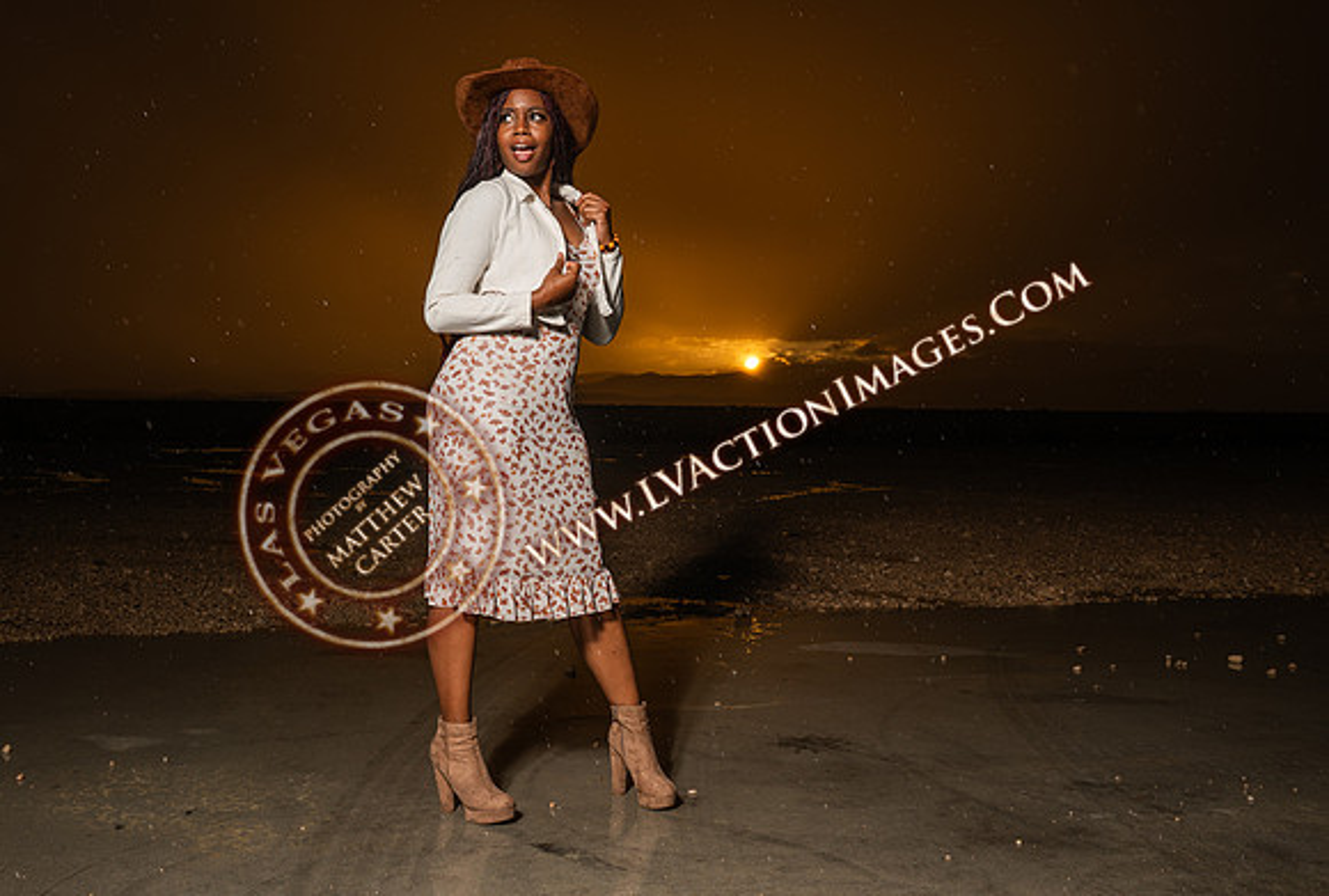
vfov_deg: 38.2
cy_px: 441
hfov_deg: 54.3
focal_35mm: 35
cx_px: 612
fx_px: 1293
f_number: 7.1
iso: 100
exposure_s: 1/160
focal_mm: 32
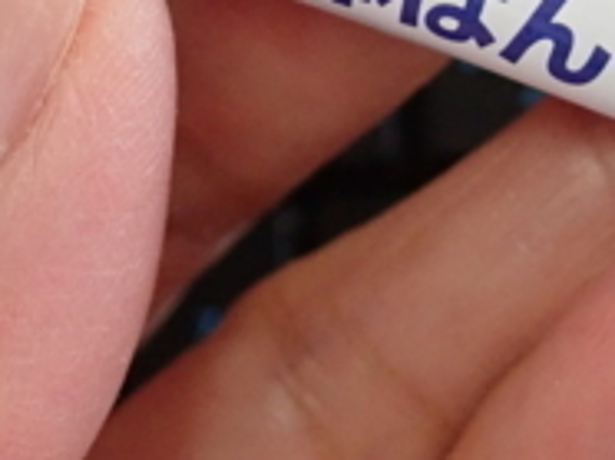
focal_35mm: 97
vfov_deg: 14.9
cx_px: 608
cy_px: -17
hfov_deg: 19.7
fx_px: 1721
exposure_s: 1/50
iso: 800
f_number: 2.3
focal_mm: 5.5
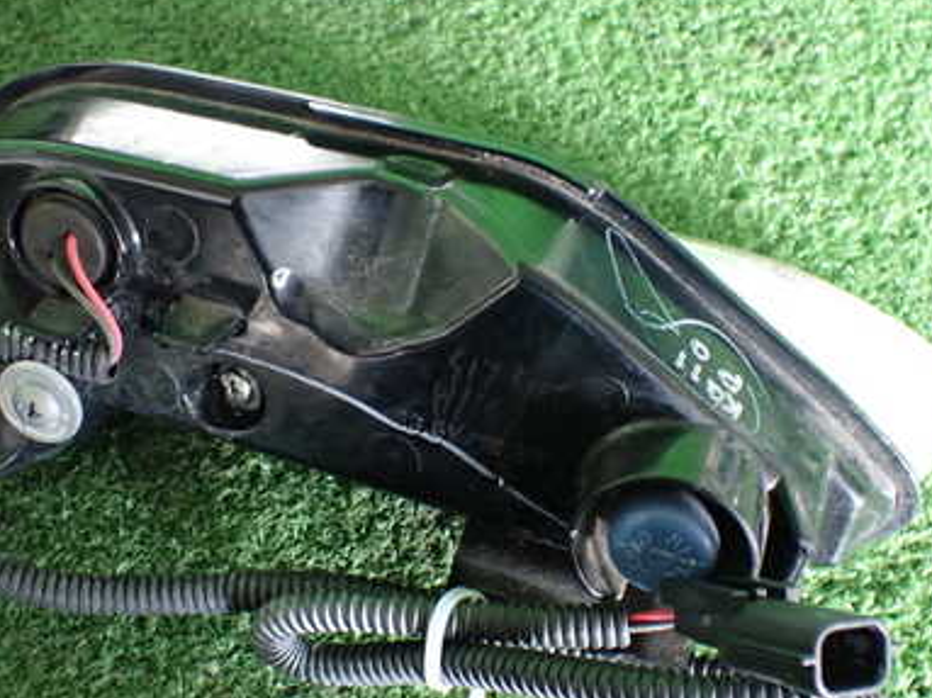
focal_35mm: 47
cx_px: 416
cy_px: 377
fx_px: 1265
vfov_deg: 30.8
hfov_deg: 40.4
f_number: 2.3
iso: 800
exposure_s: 1/60
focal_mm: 5.4
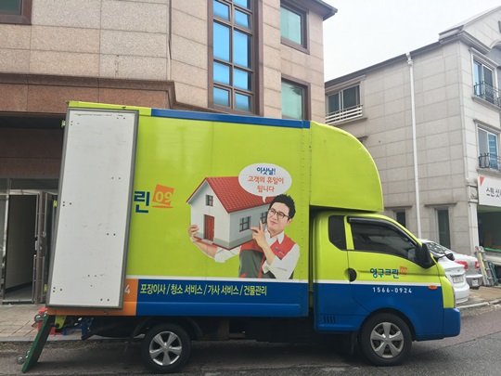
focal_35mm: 29
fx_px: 420
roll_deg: +1.1
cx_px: 250
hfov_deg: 61.7
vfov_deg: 48.2
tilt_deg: +5.7
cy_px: 188
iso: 25
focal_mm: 4.15
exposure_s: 1/60
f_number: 2.2
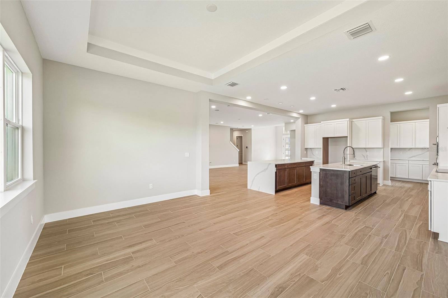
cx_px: 224
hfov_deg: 104.3
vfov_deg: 81.2
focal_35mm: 14
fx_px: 174
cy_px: 149
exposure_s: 1/40
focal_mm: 14
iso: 400
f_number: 8
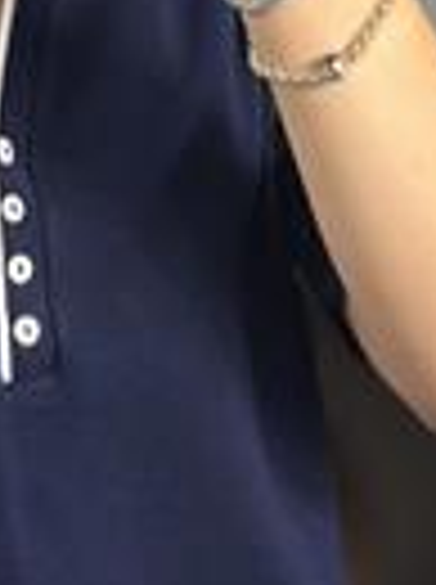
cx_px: -202
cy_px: 394
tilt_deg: -32.9
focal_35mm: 153
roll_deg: +7.5
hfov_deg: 9.4
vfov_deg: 12.9
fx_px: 2578
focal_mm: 6.86
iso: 200
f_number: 1.78
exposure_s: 1/100
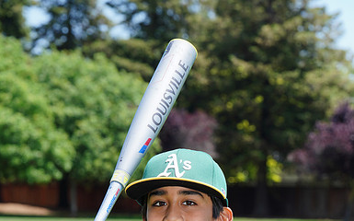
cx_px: 177
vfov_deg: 6.3
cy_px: 245
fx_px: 1986
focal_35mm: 206
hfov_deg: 10.2
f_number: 10
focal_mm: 134
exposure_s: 1/200
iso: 200
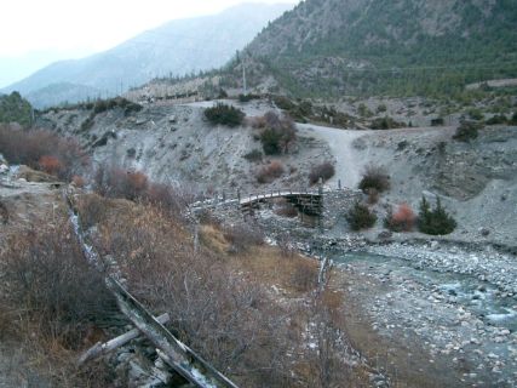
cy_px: 194
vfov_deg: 36.8
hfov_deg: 47.9
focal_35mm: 39
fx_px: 582
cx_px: 258
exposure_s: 1/100
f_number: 2.8
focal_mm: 8
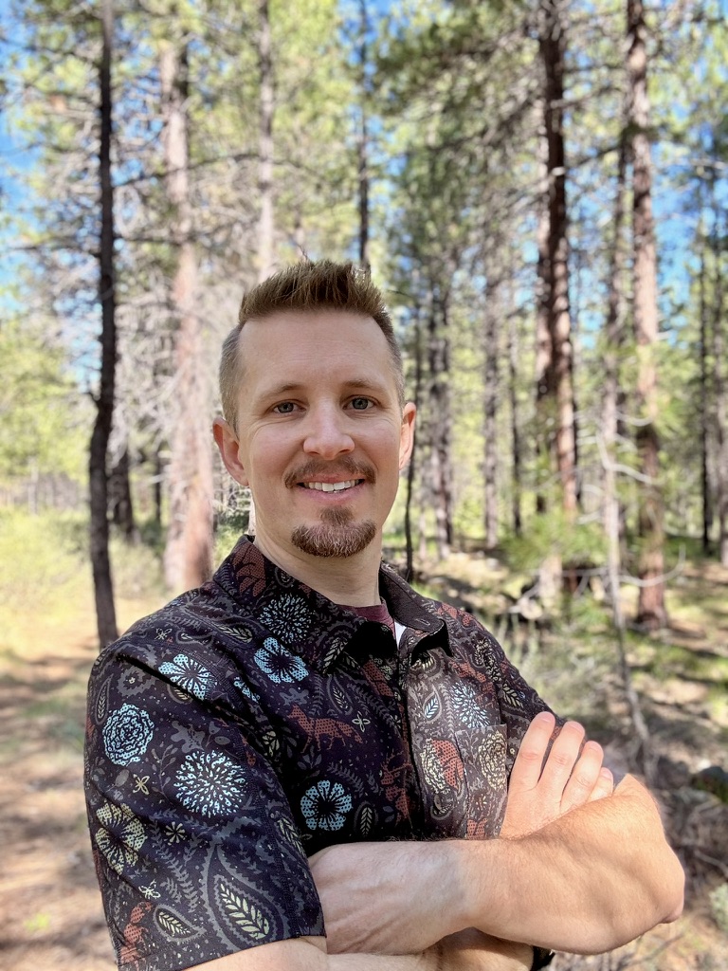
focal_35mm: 30
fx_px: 841
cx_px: 364
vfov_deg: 60.0
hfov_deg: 46.8
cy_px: 486
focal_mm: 2.69
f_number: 1.9
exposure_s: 1/122
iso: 32
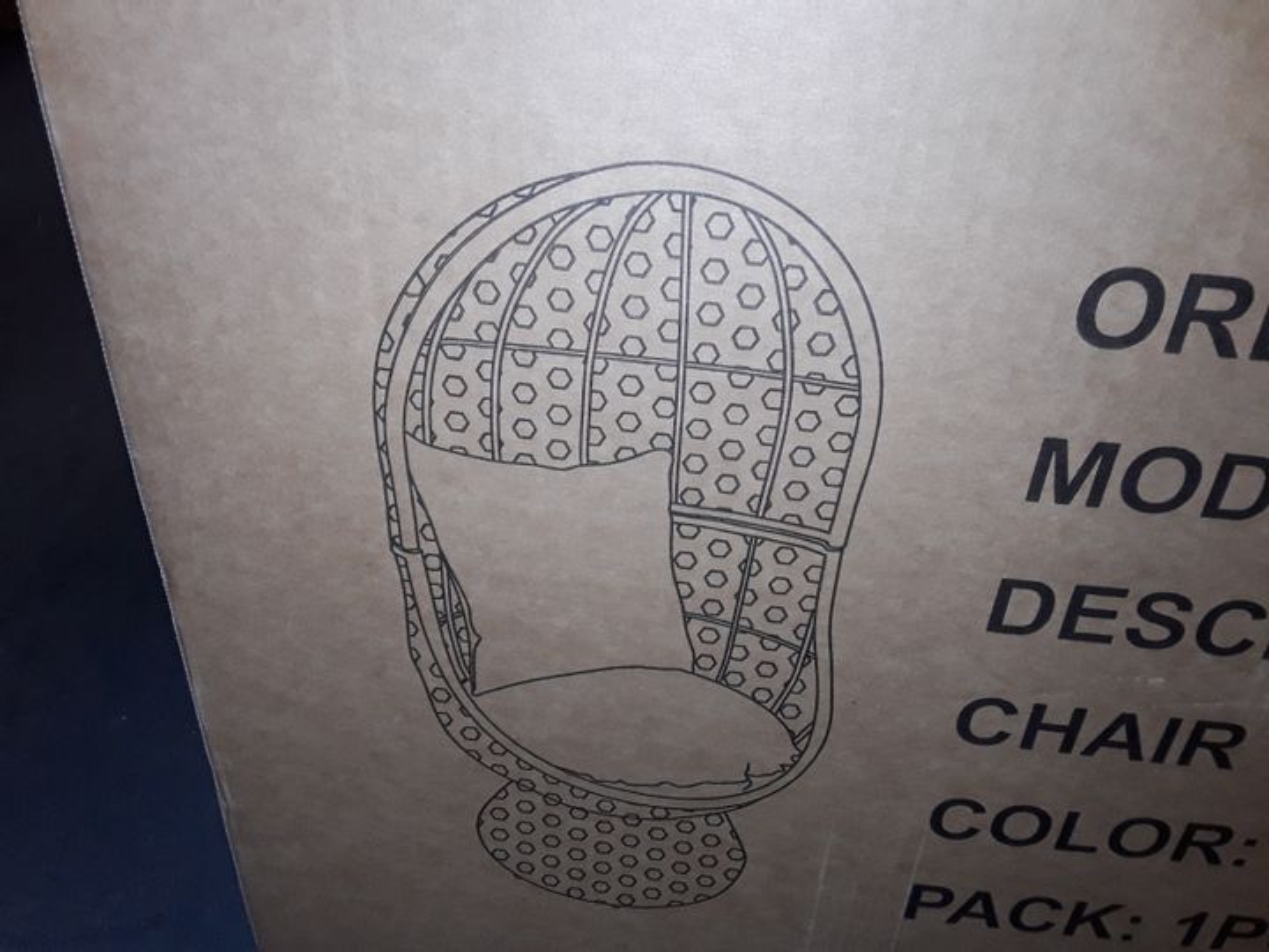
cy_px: 476
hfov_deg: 65.3
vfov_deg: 51.4
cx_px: 634
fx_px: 990
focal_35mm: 27
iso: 50
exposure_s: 1/50
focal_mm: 2.91
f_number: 1.9
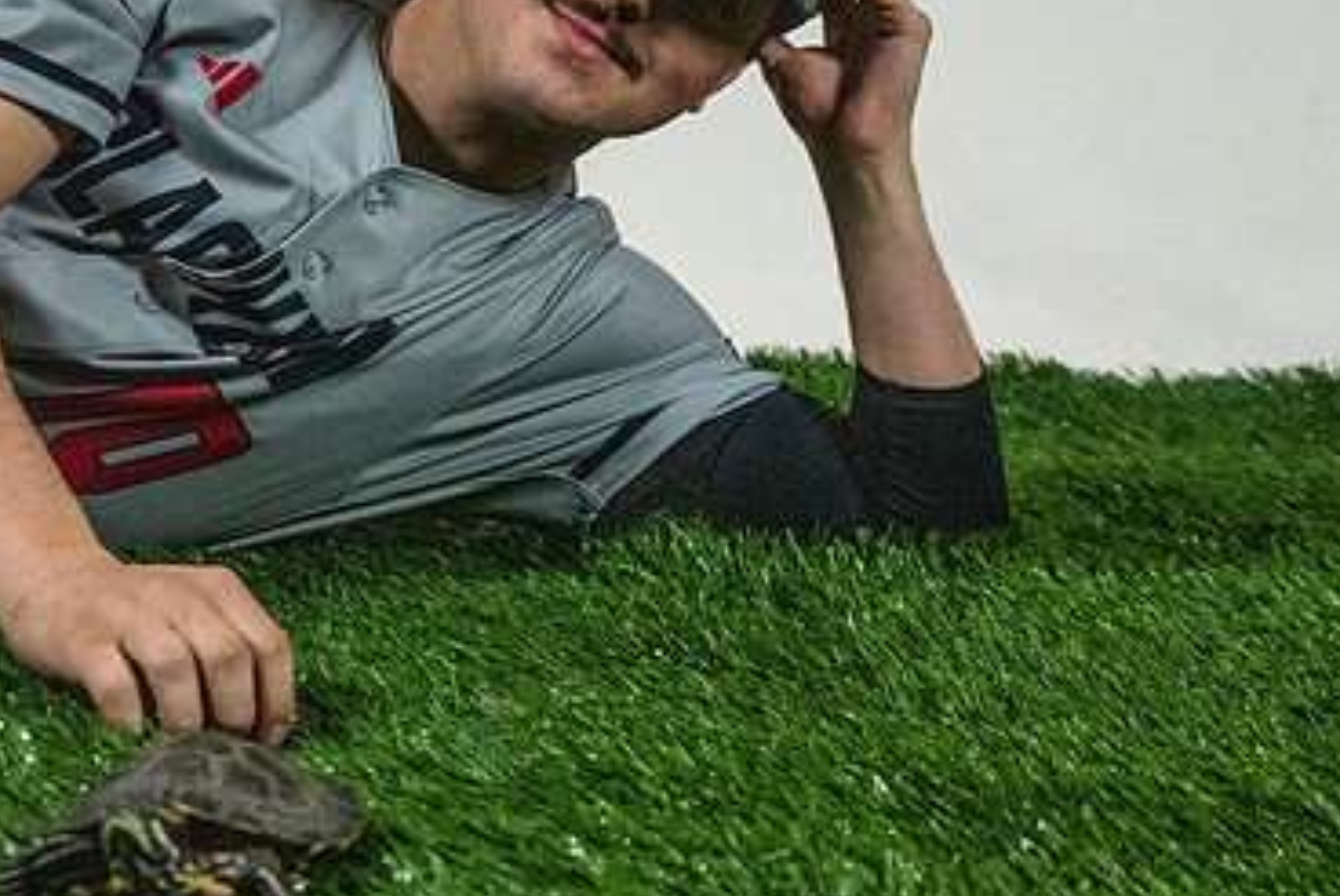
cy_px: 375
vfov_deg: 18.2
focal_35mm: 75
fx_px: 2794
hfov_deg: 26.9
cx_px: 578
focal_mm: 39
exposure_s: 1/400
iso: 6400
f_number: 5
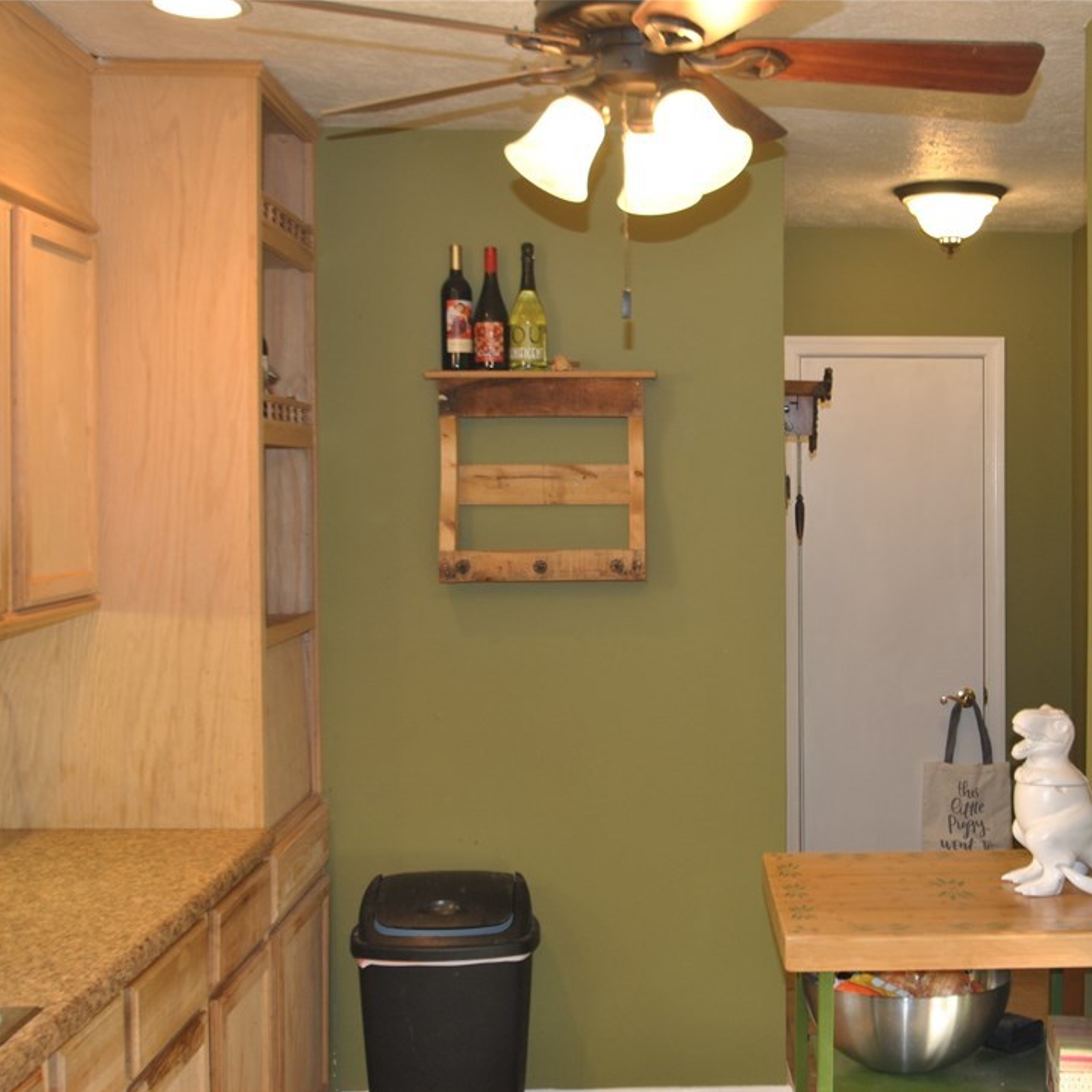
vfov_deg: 36.8
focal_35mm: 46
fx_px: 1642
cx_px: 787
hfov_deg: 36.1
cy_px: 547
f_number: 4.5
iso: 200
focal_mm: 24
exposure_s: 1/20
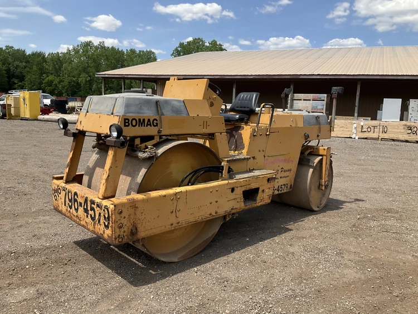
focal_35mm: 29
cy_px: 157
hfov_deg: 61.6
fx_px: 350
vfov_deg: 48.3
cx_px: 209
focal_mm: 3
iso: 25
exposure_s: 1/1377
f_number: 1.8
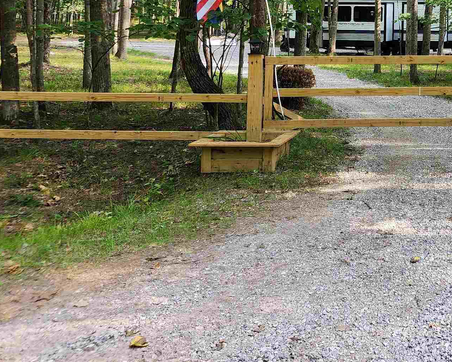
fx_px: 722
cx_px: 508
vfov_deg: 26.5
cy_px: -4
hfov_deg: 30.7
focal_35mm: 54
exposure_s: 1/180
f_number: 1.8
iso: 64
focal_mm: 6.4
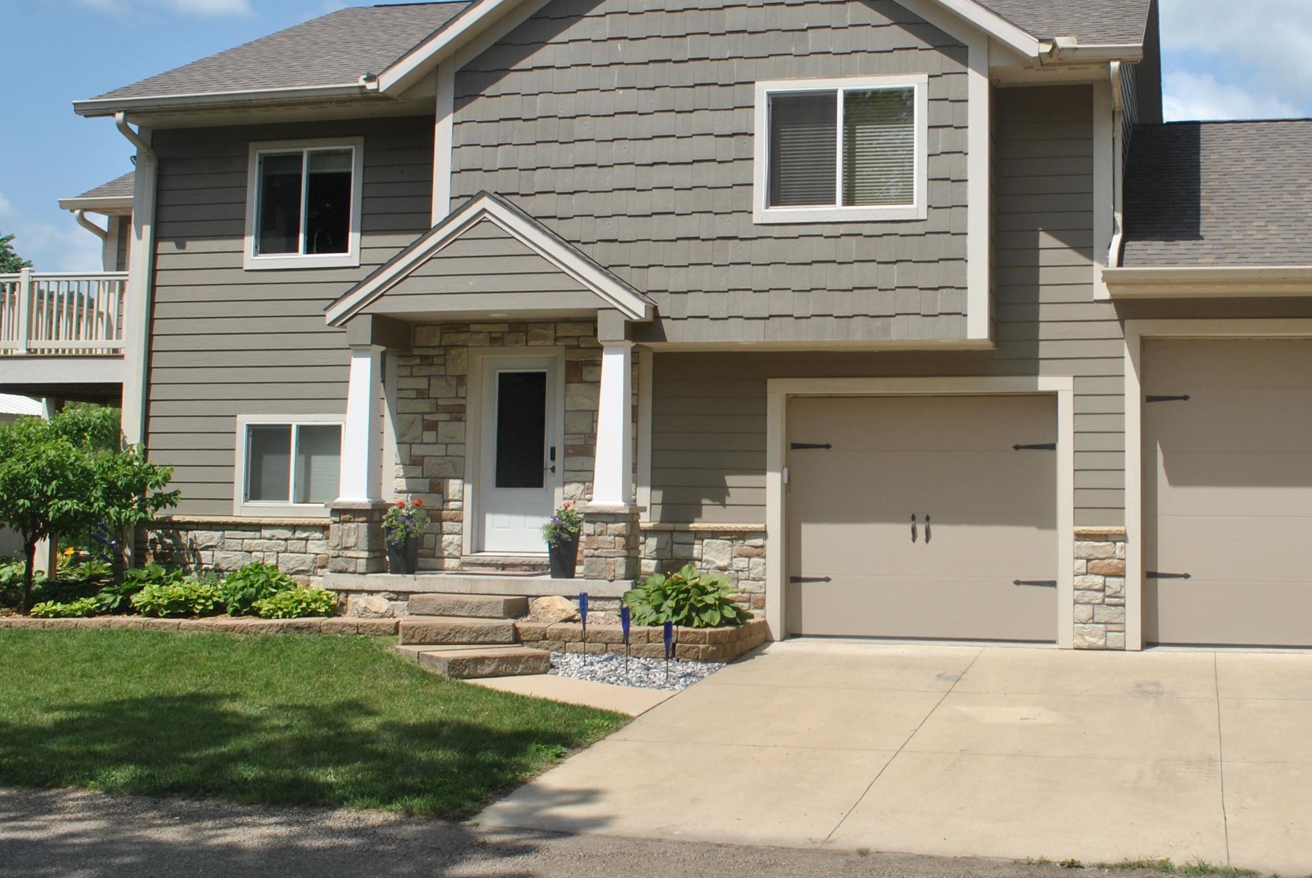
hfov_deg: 45.6
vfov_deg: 31.9
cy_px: 367
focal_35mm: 42
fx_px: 1532
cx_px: 882
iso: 100
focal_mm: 18
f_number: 9
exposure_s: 1/320
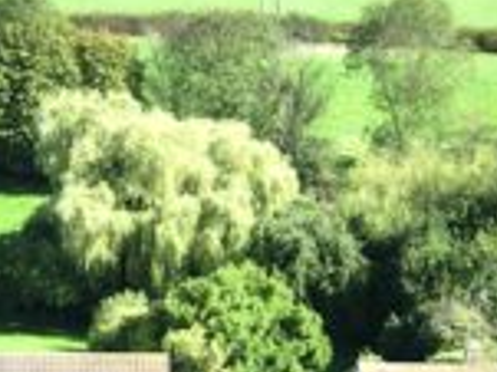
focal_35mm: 163
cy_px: 217
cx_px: -7
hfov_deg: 12.0
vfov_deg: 9.1
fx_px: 2338
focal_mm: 6.72
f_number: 1.7
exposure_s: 1/2500
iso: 120
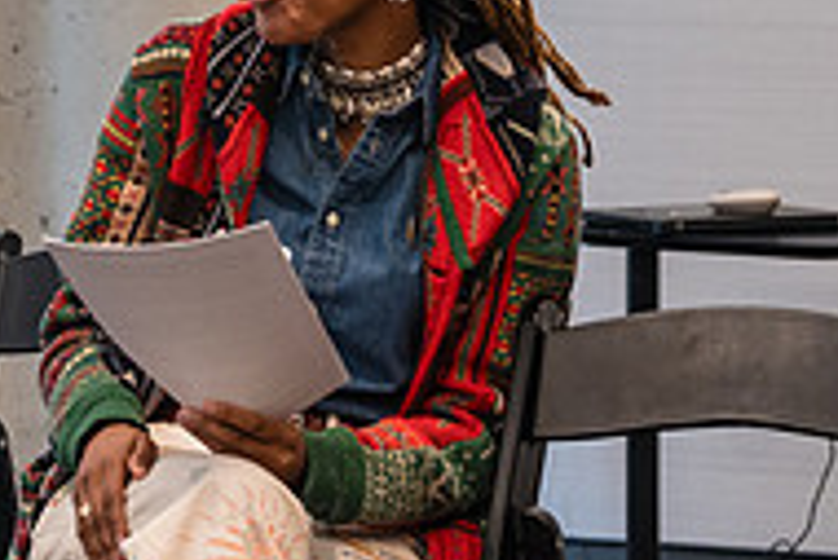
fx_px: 5684
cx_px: 318
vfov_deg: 5.6
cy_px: 101
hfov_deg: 8.4
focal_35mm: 244
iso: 2000
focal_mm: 80
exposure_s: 1/200
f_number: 4
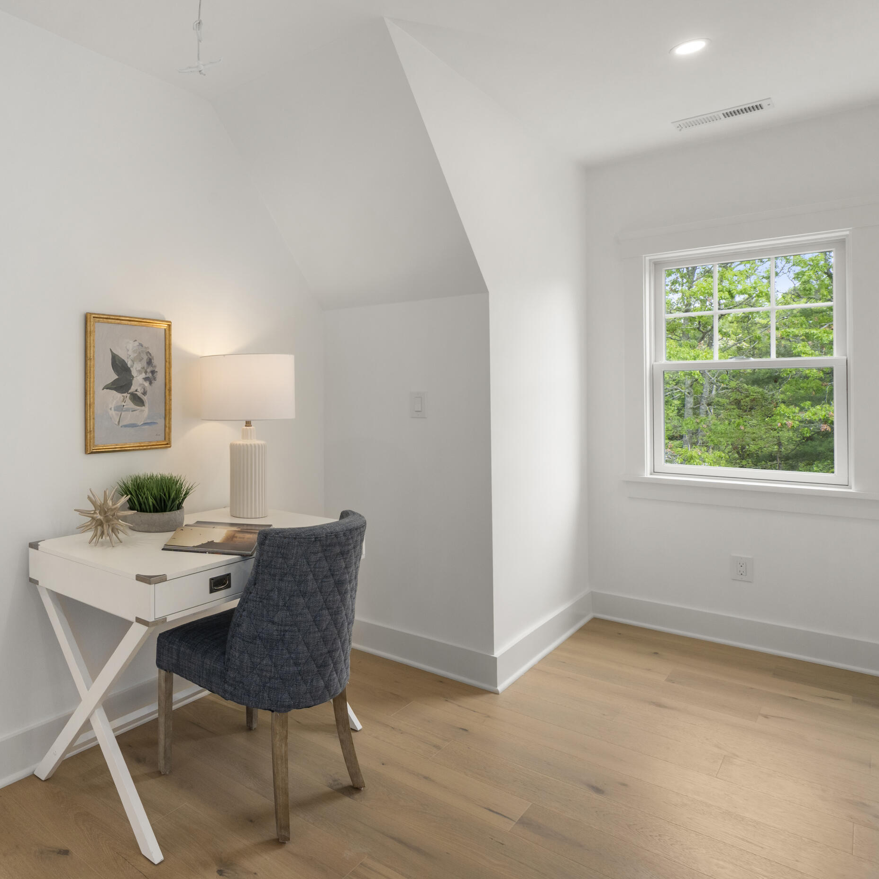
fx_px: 632
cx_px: 172
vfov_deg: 69.6
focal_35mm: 22
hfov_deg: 63.4
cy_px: 416
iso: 800
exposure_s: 1/20
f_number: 9
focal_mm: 16
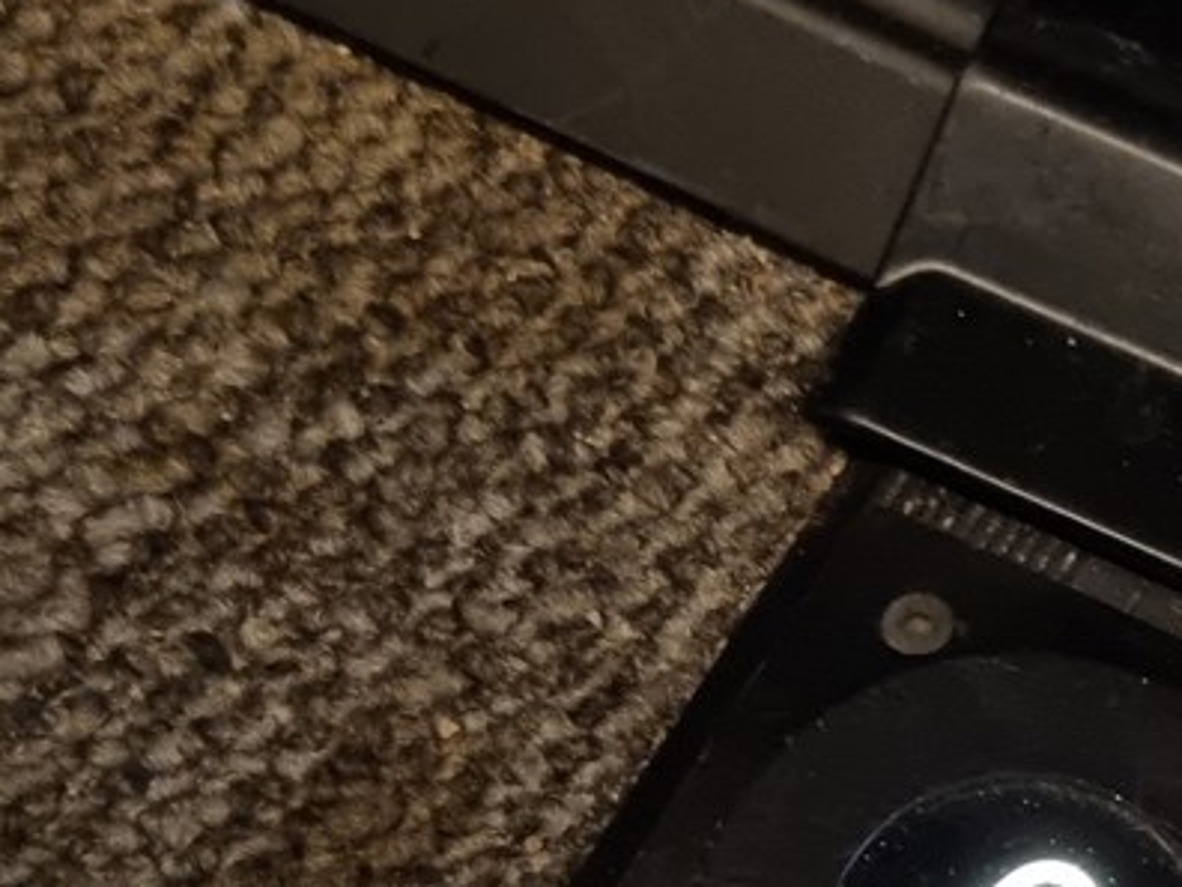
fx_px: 3141
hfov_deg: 20.5
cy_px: 1009
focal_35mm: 92
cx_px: 1227
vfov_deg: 15.6
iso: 1000
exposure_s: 1/26
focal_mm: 5.4
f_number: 1.8
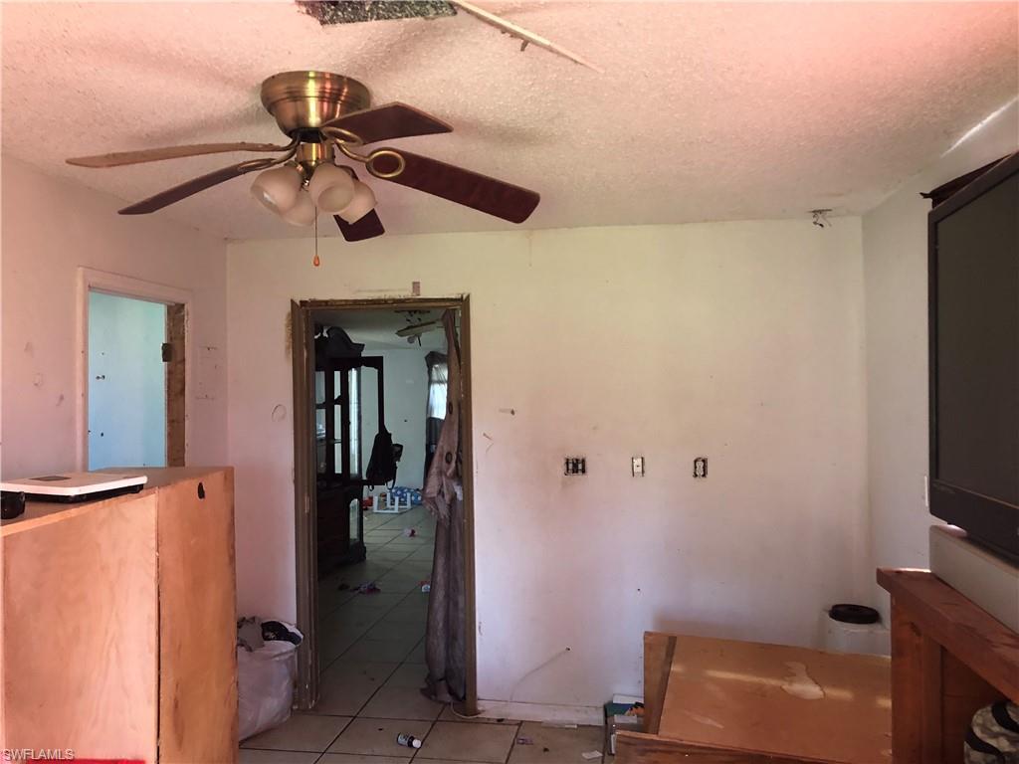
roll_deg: +1.1
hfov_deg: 63.4
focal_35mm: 28
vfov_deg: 49.7
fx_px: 824
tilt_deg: +1.8
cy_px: 382
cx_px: 510
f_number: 1.8
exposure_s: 1/15
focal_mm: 3.99
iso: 64
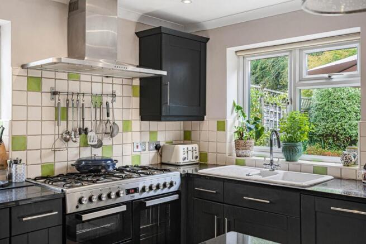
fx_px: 356
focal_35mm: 35
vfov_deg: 37.9
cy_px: 122
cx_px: 183
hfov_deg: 54.4
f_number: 8
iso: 400
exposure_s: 1/30
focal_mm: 35
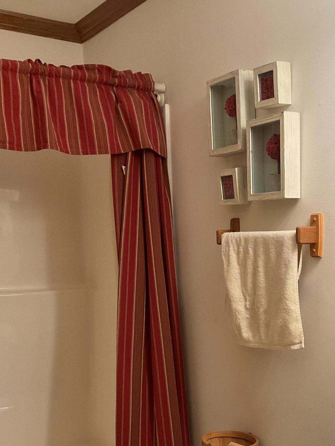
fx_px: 619
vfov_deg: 38.6
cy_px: 334
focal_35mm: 48
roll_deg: +0.2
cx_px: 252
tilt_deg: -9.4
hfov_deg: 29.8
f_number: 1.8
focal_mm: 3
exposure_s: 1/60
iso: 100
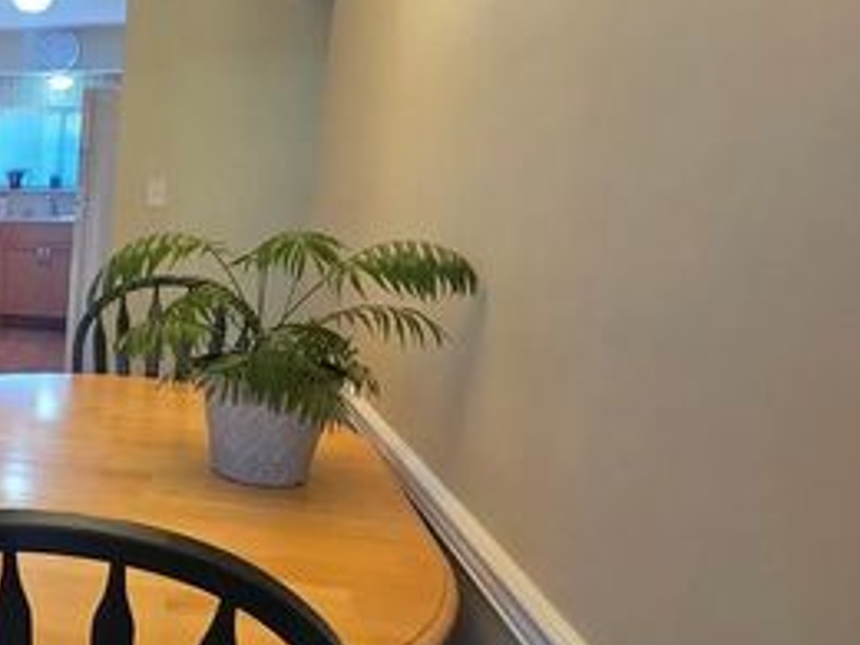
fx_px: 795
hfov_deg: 43.8
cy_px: 354
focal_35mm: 32
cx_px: -86
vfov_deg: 44.1
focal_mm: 2.2
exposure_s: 1/120
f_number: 1.9
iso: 160
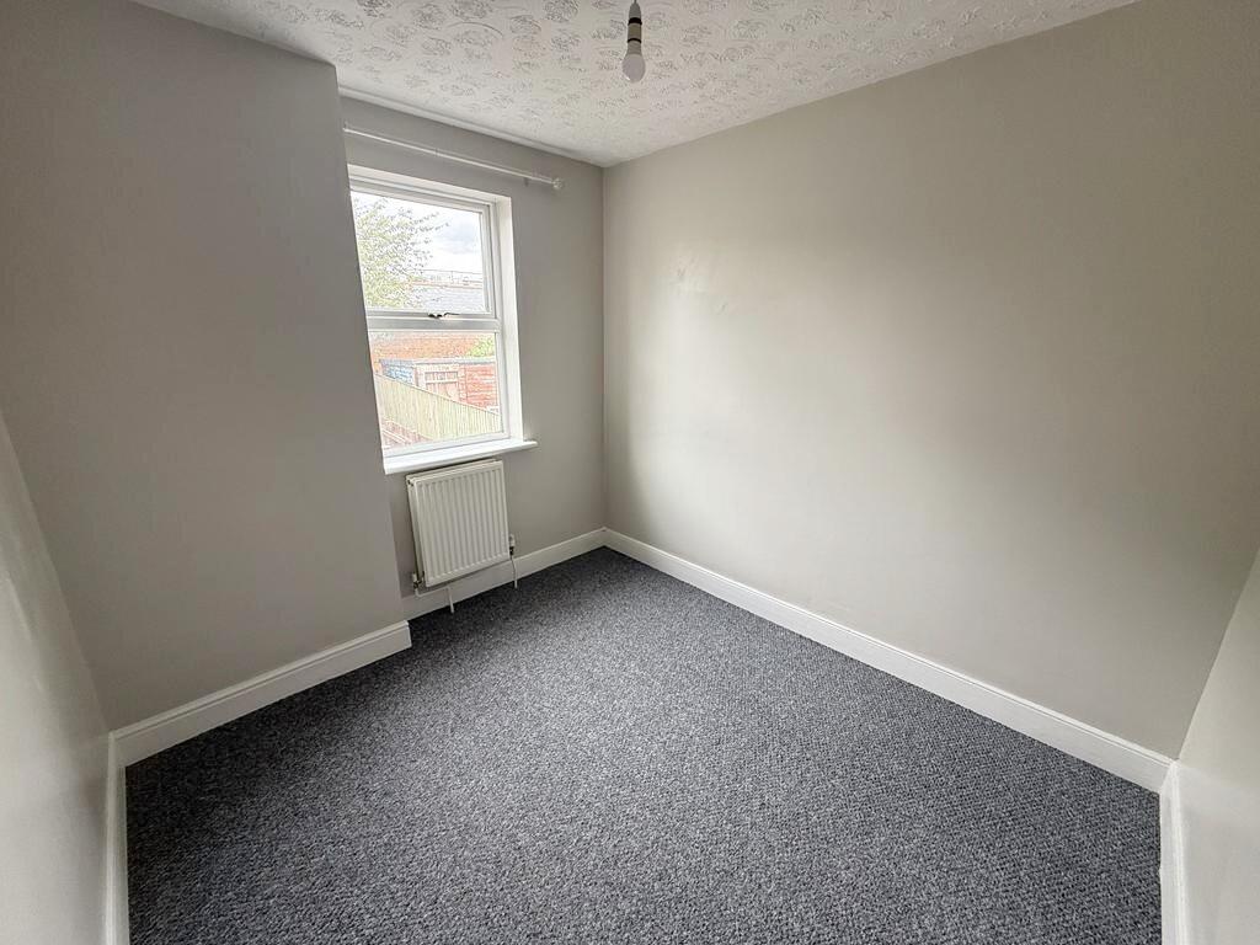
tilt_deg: -14.9
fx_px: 510
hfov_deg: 102.1
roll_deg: -1.7
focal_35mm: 14
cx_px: 630
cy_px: 472
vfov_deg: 85.7
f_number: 2.2
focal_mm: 2.22
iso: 80
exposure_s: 1/99
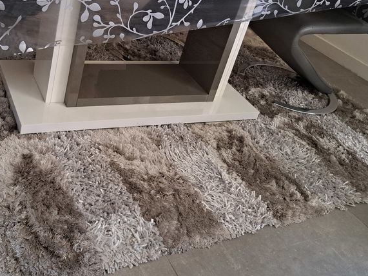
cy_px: 75
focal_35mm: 42
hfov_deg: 44.3
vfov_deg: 33.8
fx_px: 447
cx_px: 132
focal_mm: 5.23
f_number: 1.8
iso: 320
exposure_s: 1/50
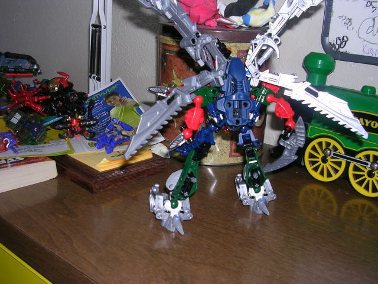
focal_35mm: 38
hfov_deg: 49.0
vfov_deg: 37.7
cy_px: 142
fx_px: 415
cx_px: 189
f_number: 2.8
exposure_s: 1/60.1
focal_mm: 5.8
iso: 50
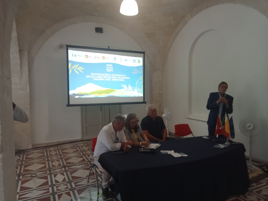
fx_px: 217
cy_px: 100
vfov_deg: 49.7
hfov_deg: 63.4
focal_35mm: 28
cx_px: 134
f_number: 2.2
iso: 468
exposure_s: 1/33.3
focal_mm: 3.46
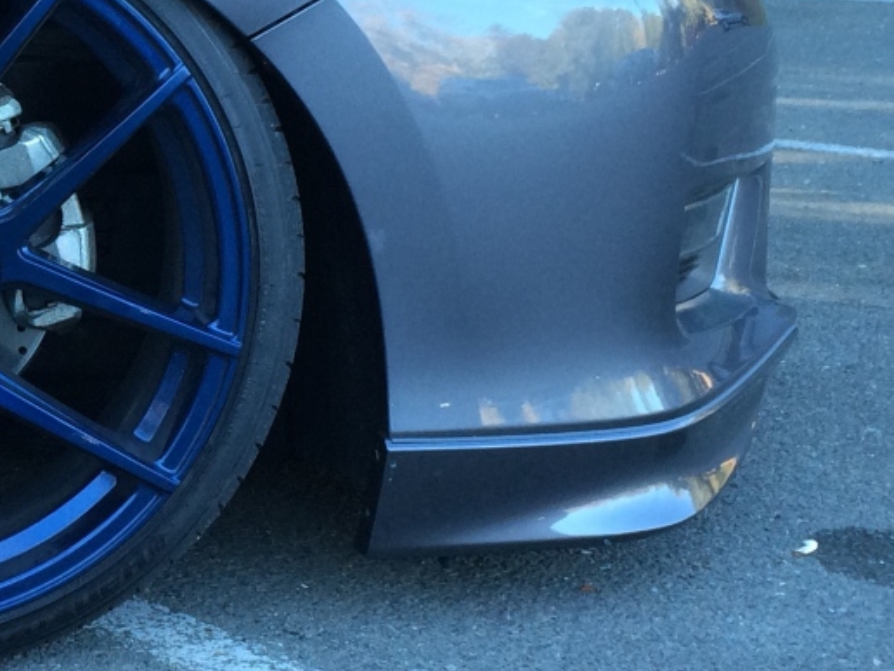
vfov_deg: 15.8
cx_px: -90
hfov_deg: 20.1
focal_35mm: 93
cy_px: 149
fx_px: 2402
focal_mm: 4.12
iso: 64
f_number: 2.2
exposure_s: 1/120
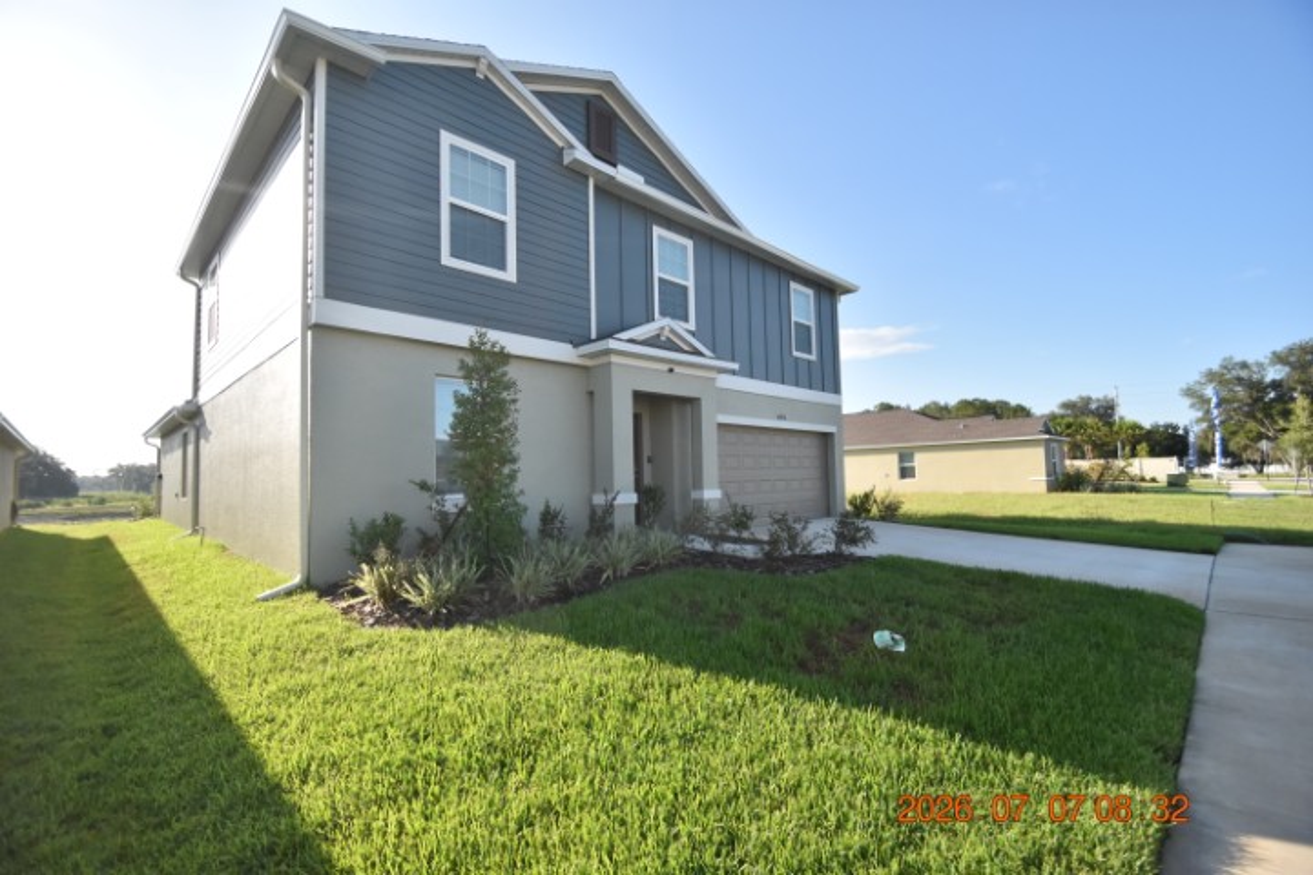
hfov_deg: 100.4
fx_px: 547
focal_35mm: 15
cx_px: 656
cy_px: 438
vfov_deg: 77.3
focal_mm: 10
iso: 800
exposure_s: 1/4000
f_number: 3.5
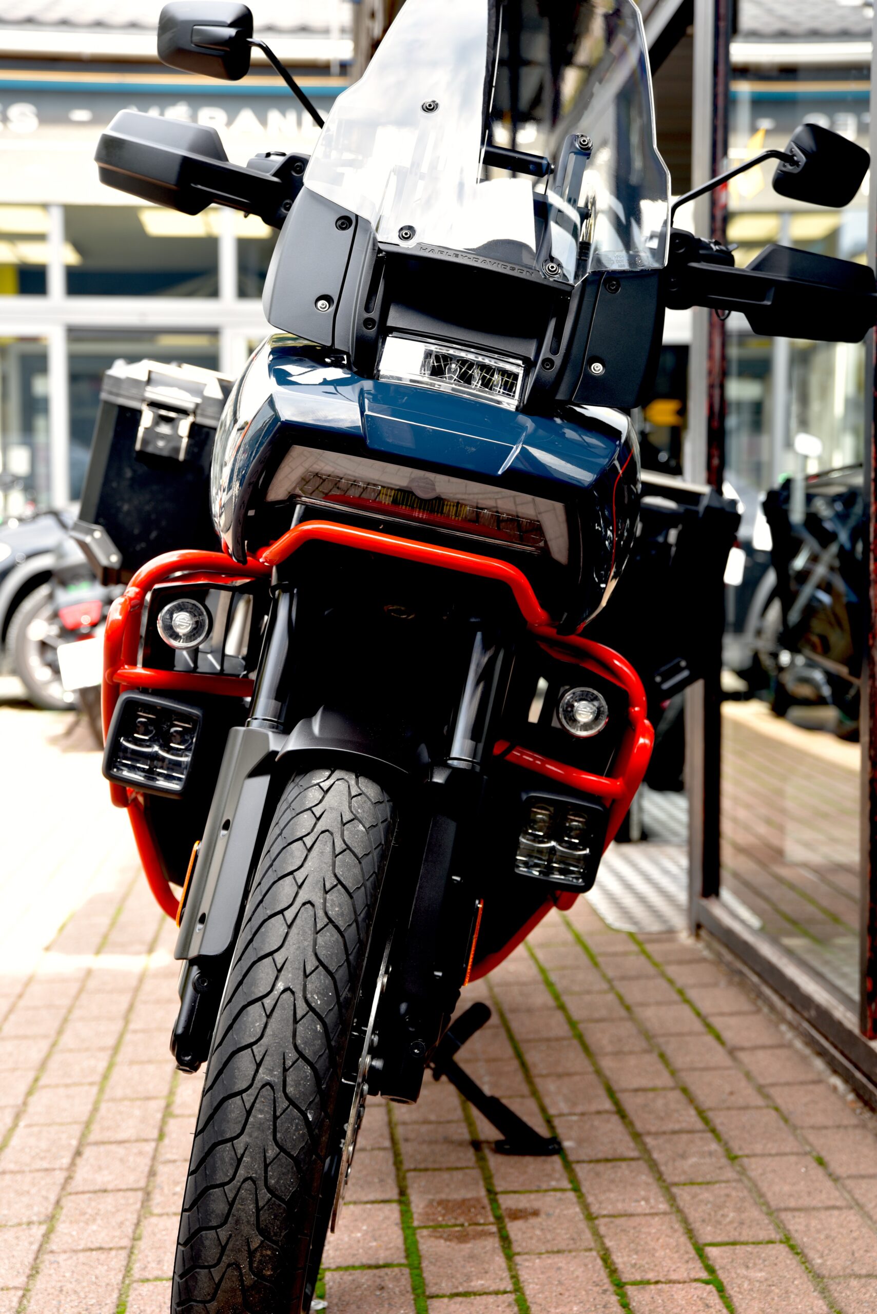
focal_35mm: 60
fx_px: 2190
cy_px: 657
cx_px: 438
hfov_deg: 22.6
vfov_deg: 33.4
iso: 100
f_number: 4.5
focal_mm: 60
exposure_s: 1/80
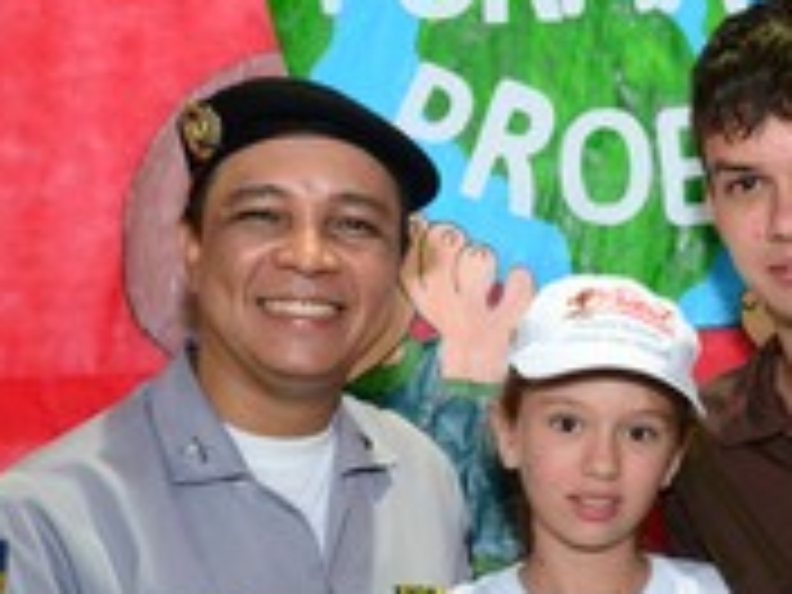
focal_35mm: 81
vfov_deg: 17.9
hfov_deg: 24.0
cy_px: 536
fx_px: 1853
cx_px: 549
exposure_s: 1/80
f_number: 3.8
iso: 1600
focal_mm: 22
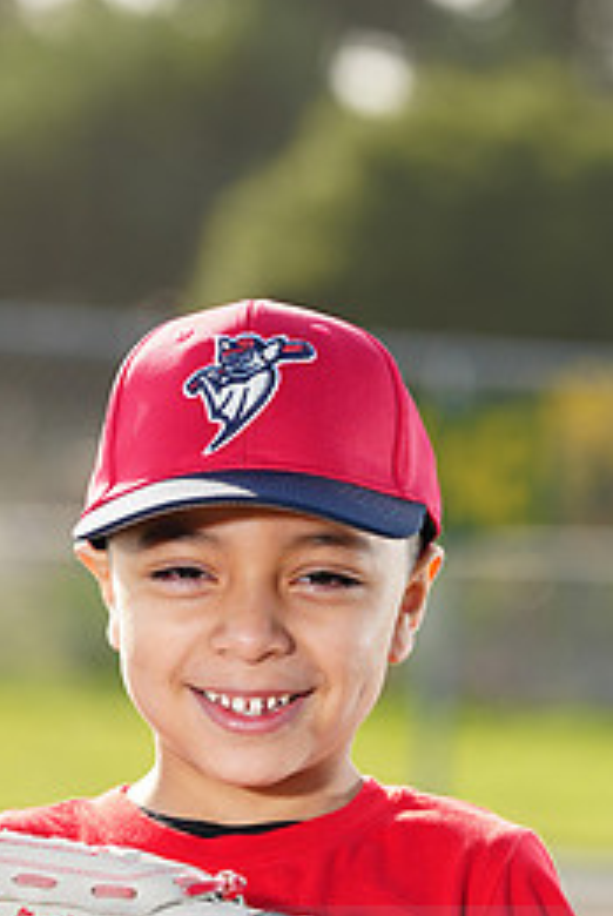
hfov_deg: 4.1
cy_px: 955
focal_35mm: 334
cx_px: 255
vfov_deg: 6.1
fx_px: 8508
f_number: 5
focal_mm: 150
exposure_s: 1/250
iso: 100
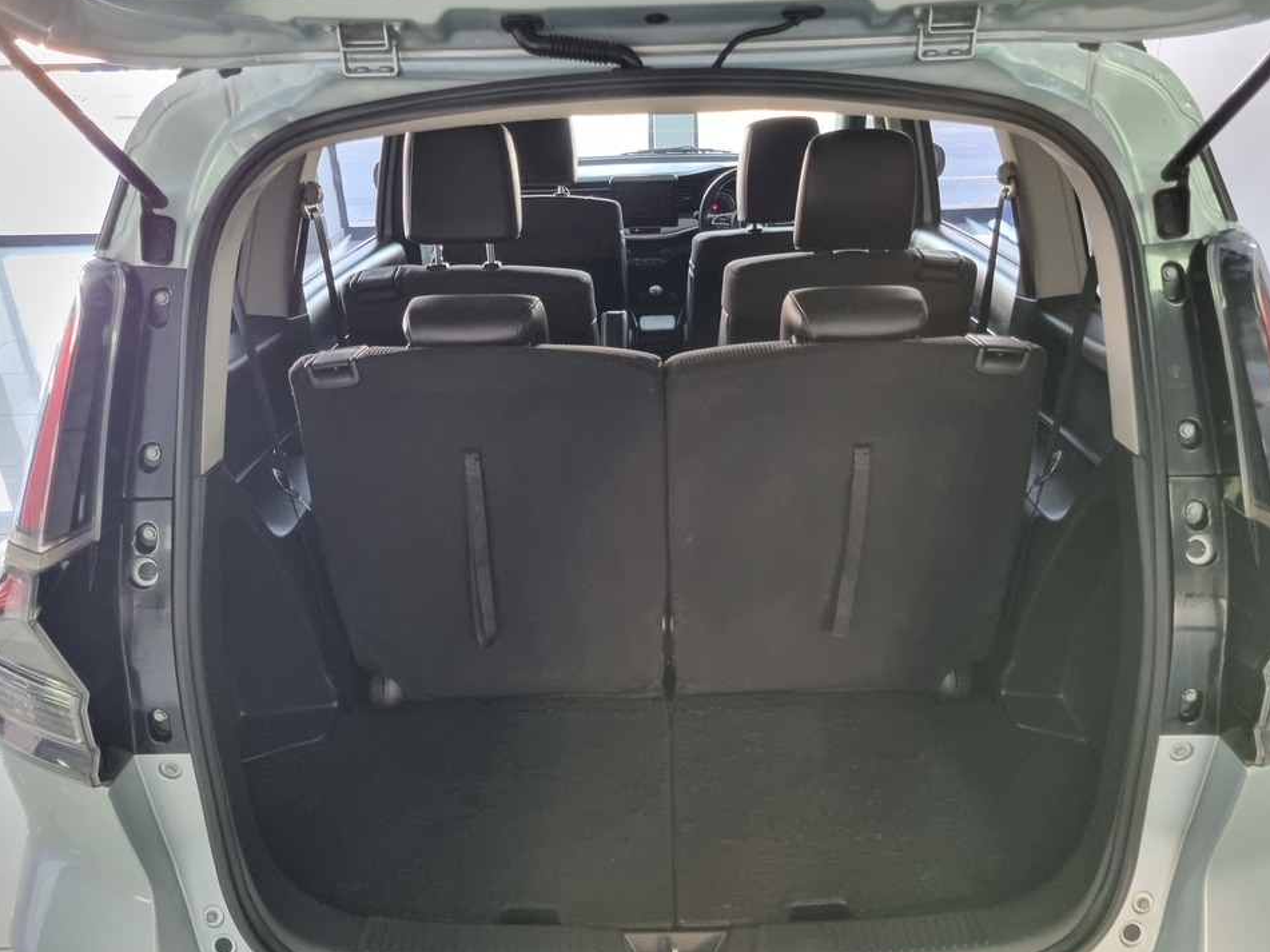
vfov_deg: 49.7
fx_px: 1027
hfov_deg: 63.5
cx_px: 636
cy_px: 495
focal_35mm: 28
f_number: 1.8
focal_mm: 5.4
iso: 640
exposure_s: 1/50
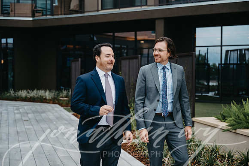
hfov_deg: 36.2
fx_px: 380
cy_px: 83
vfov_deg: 24.6
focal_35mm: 55
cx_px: 124
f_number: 2.8
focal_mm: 55
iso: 100
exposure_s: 1/320
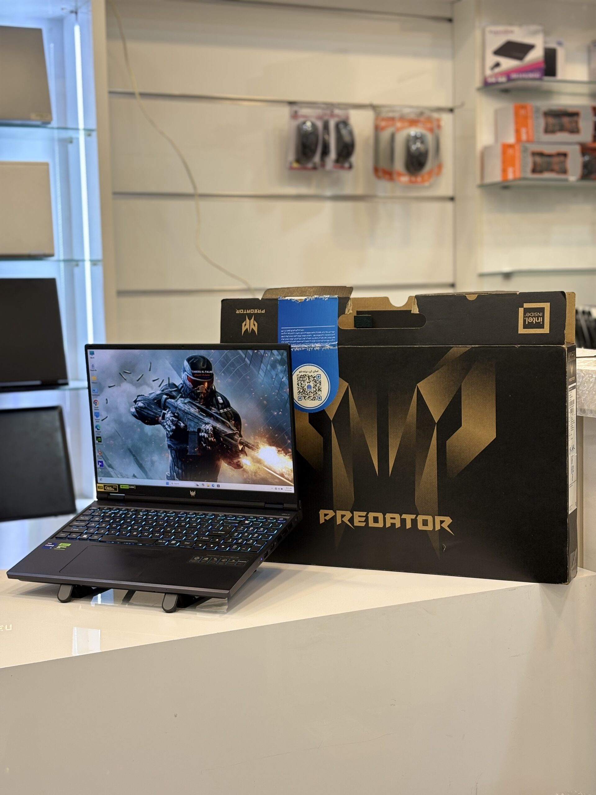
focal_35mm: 52
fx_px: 1194
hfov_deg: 28.0
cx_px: 298
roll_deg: +0.5
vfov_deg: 36.8
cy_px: 398
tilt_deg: -4.6
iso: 50
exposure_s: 1/100
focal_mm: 5.96
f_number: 1.6
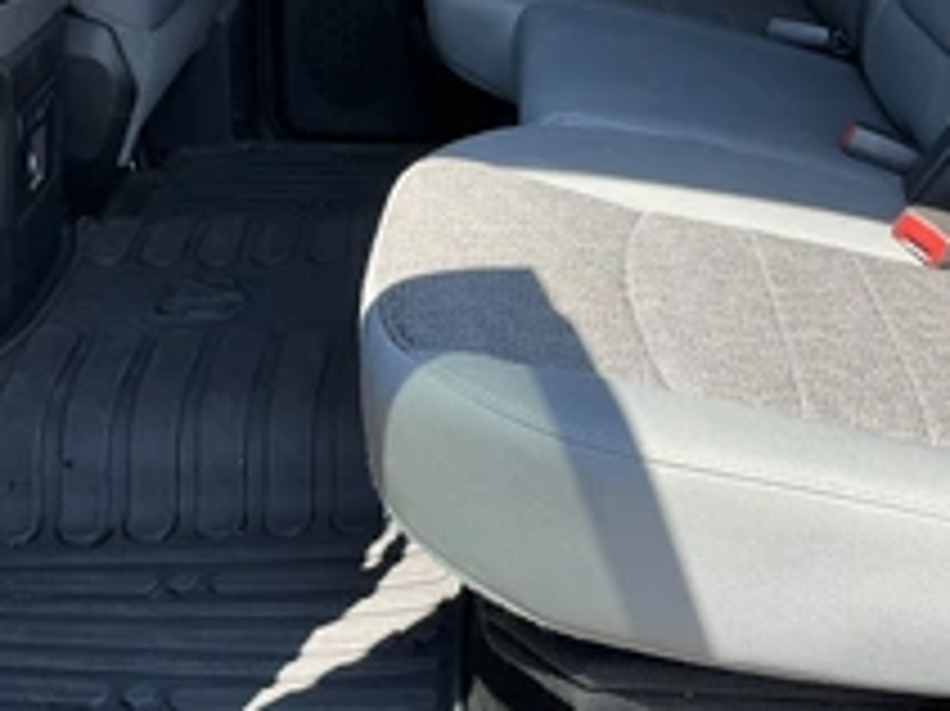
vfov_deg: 26.5
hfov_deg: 35.0
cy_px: 378
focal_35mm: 55
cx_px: 486
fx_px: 1509
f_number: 1.8
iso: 20
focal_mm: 3
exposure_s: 1/171
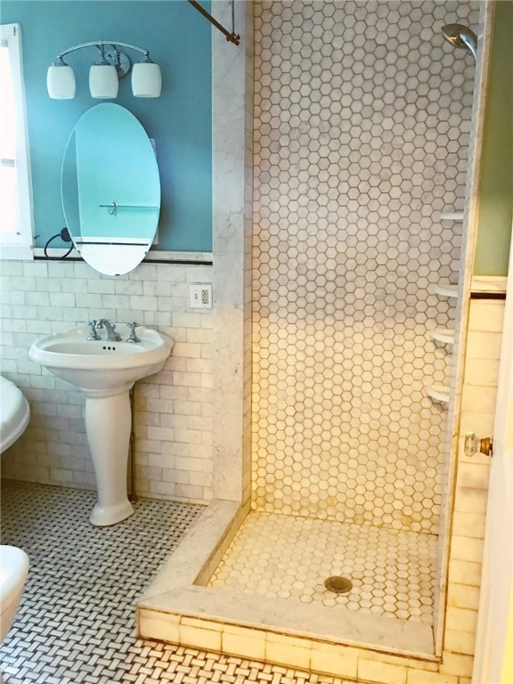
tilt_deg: -10.4
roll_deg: -0.2
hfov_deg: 49.7
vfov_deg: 63.4
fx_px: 553
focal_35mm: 28
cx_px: 256
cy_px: 342
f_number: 1.8
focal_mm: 3.99
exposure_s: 1/12
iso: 100
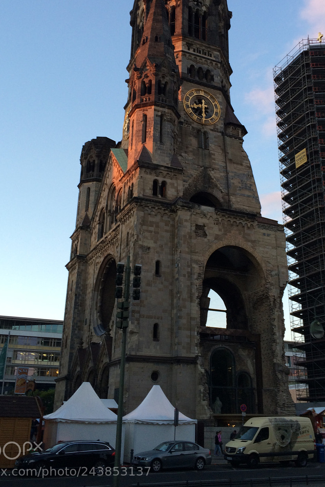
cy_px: 187
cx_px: 181
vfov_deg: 49.1
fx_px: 528
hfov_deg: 34.2
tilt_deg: +23.0
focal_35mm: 39
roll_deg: -0.9
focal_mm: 4.15
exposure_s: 1/100
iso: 50
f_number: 2.2
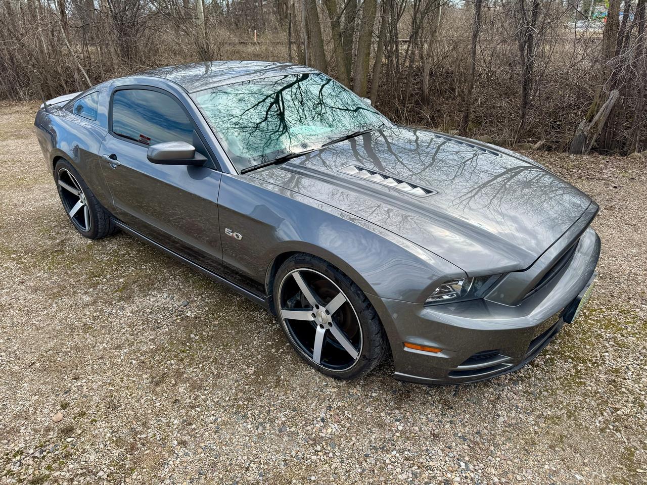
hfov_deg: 71.6
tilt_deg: -26.0
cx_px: 324
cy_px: 242
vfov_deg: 56.8
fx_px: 449
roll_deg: +2.0
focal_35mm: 24
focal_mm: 6.76
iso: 80
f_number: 1.78
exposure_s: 1/1980
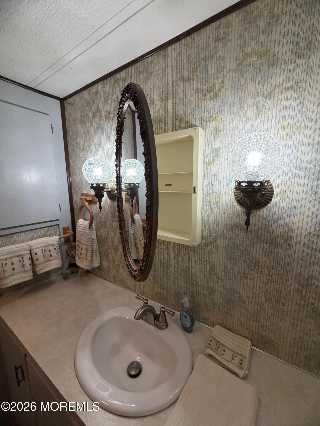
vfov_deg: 102.1
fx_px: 173
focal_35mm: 14
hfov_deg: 85.7
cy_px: 213
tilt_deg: -9.6
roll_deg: +0.5
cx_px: 160
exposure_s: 1/120
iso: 200
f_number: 2.2
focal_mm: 2.22
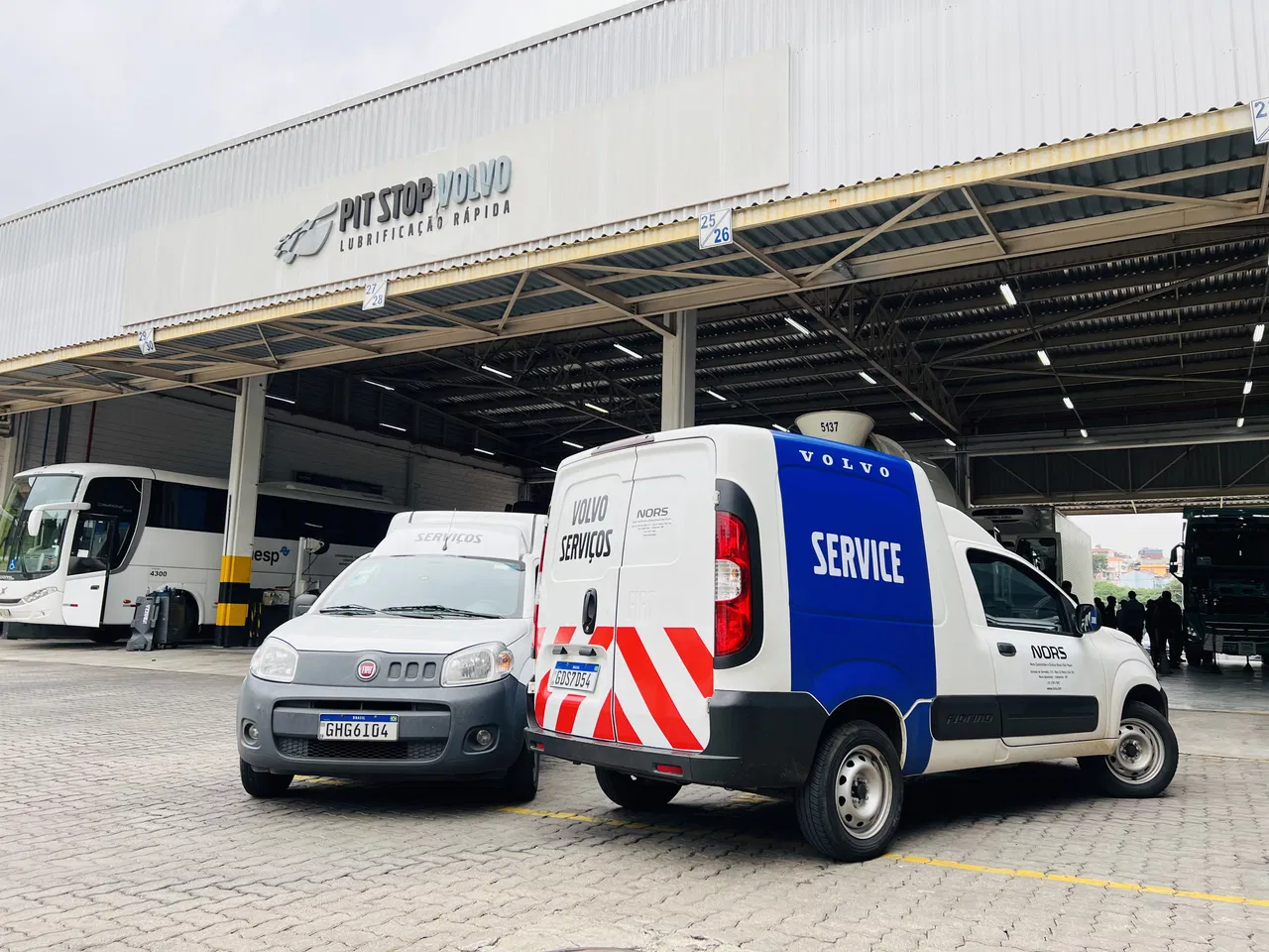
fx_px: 953
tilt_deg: +8.5
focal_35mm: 26
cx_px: 634
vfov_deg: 53.1
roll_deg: -1.0
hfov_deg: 67.3
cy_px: 476
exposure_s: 1/526
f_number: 1.5
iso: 50
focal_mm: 5.7
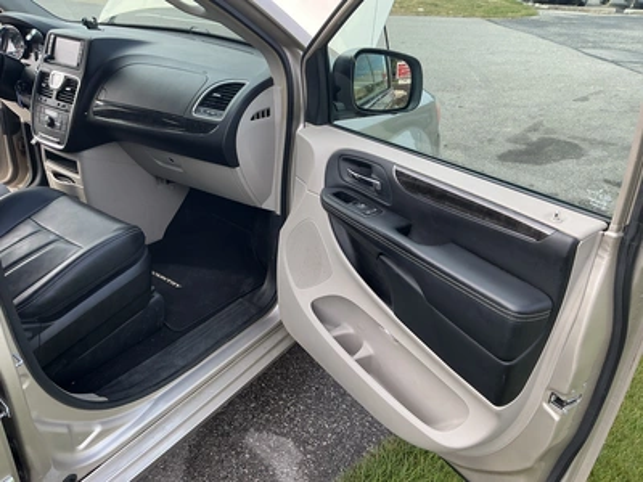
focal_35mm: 28
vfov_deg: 49.7
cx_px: 322
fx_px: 520
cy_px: 241
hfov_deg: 63.4
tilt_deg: -24.4
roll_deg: -3.0
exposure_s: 1/231
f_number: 1.8
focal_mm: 3
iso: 20
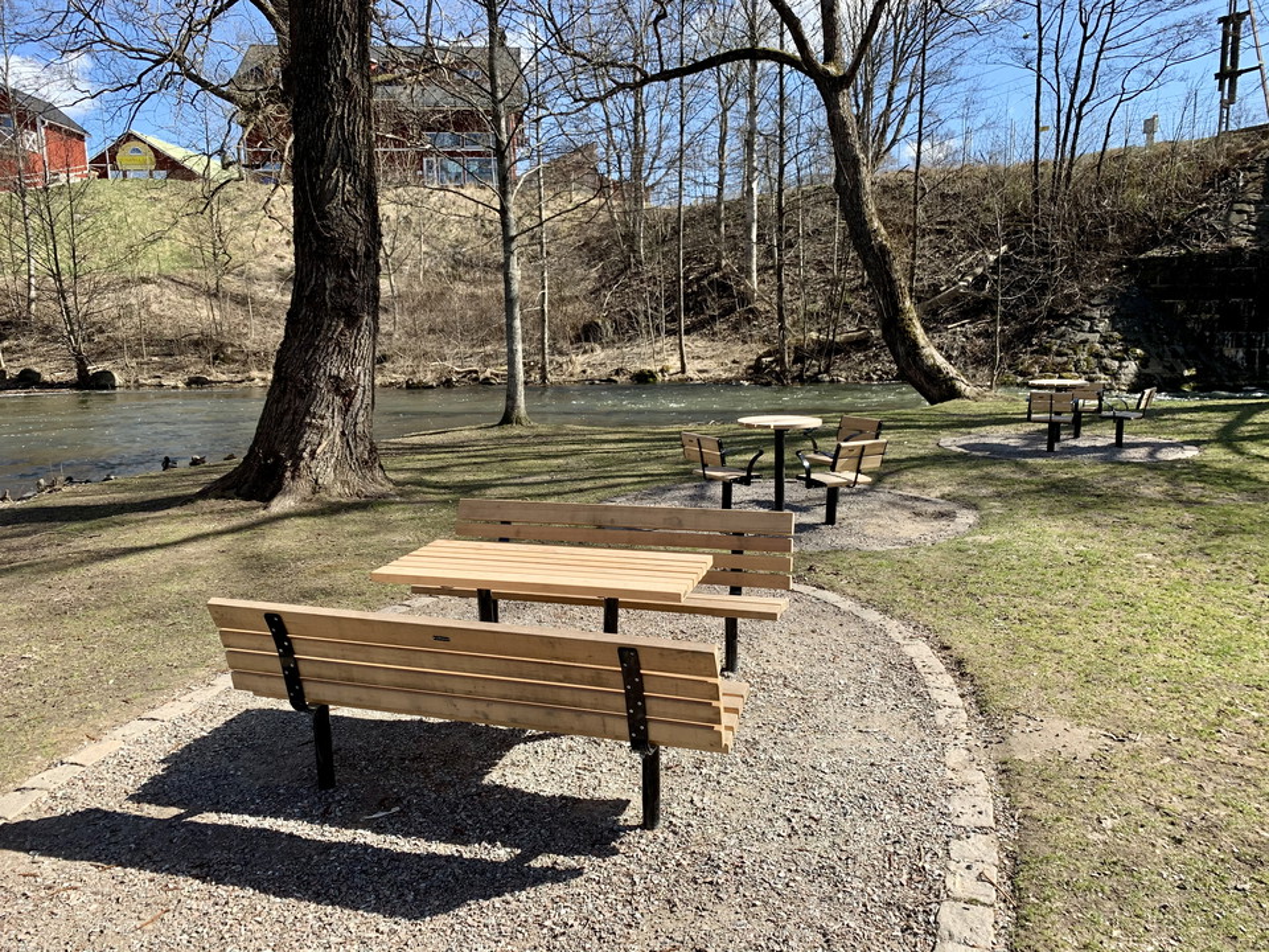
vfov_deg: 53.1
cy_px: 476
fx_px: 953
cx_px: 634
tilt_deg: -8.4
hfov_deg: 67.3
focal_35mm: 26
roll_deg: +0.5
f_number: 1.8
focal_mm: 4.25
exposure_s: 1/1299
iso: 25
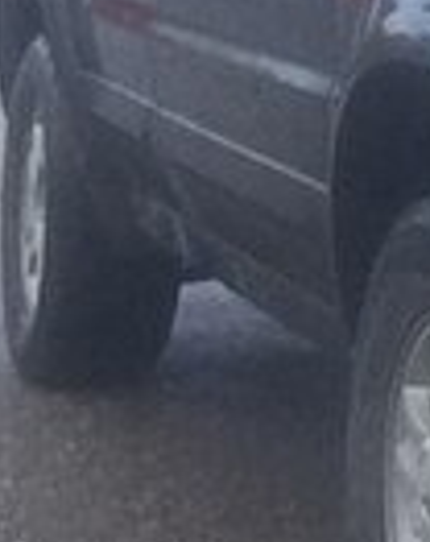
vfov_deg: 12.5
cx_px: 1191
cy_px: 6
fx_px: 2445
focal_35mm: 153
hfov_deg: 8.7
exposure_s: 1/33
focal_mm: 2.15
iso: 64
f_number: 2.4
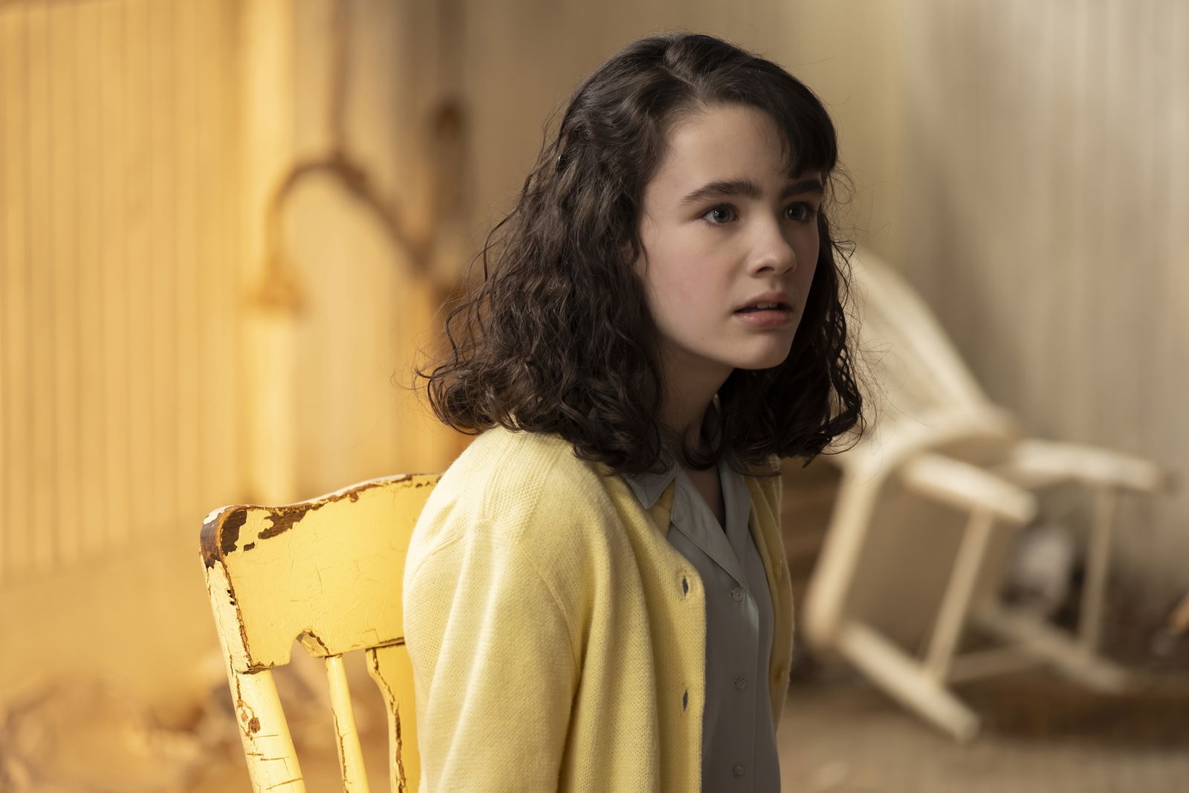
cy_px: 396
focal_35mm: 210
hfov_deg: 9.8
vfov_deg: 6.5
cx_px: 594
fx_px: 6936
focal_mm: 140
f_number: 2.8
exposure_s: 1/125
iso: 1250
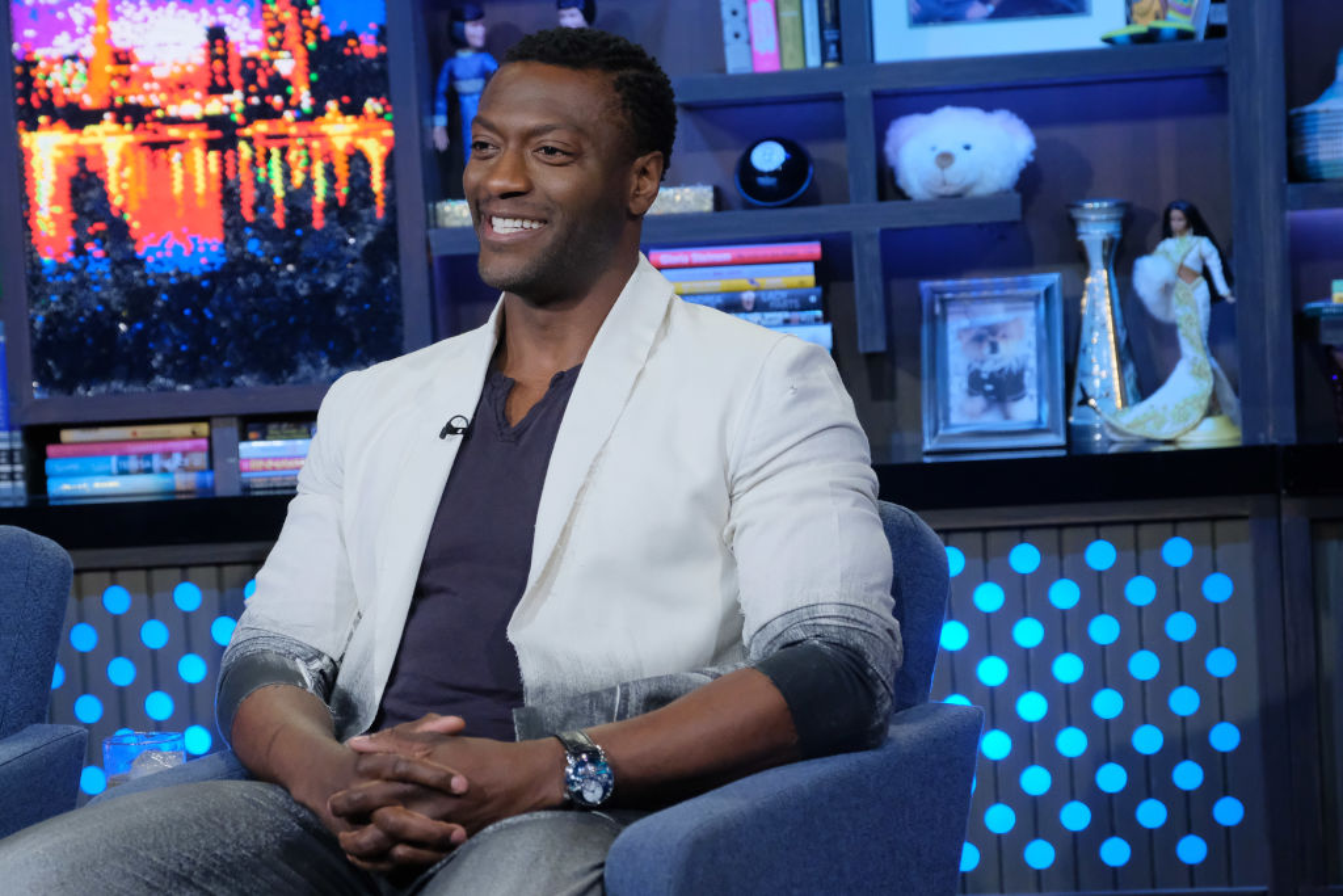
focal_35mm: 77
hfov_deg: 26.3
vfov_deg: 17.7
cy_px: 448
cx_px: 672
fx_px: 2873
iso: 5000
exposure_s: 1/100
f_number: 4
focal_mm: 51.6
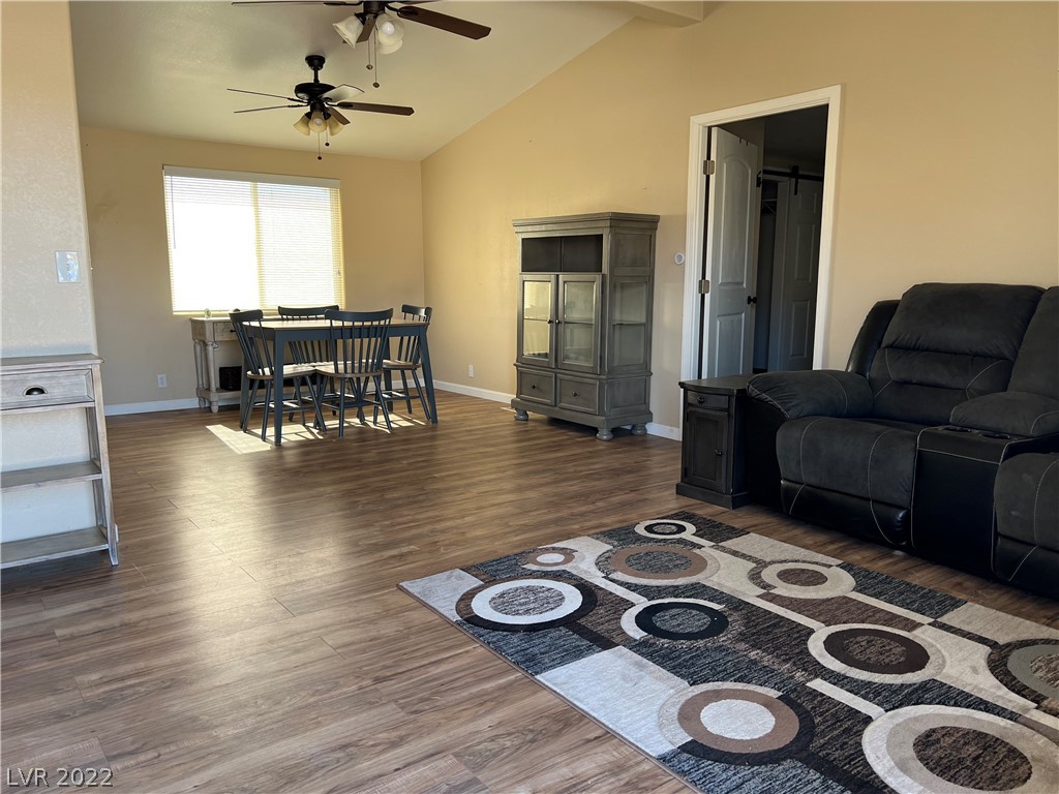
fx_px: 795
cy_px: 397
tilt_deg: -9.1
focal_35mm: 26
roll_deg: -0.7
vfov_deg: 53.1
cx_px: 530
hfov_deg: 67.3
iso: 80
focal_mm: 5.7
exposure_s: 1/121
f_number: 1.5
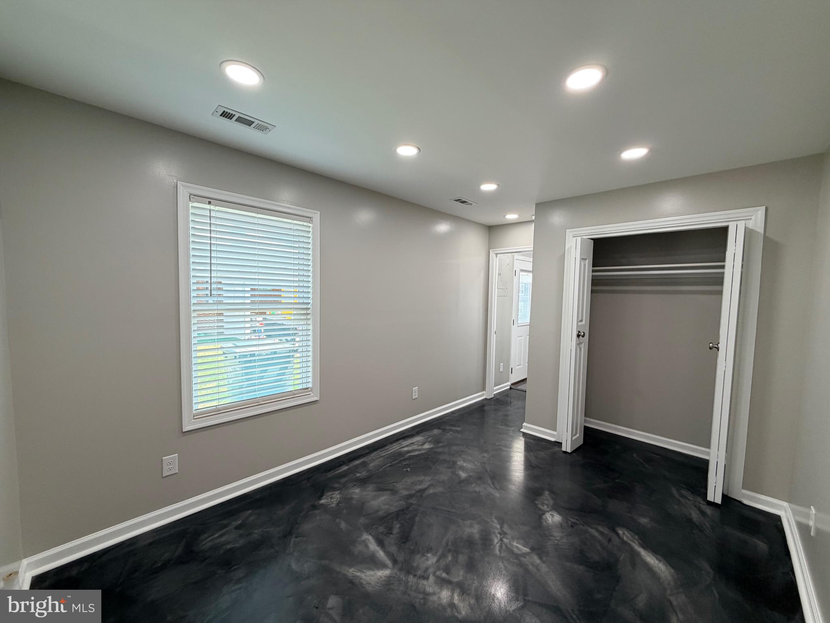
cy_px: 312
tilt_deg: -3.3
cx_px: 415
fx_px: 336
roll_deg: -0.9
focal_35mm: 14
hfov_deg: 102.1
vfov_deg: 85.7
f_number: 2.2
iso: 160
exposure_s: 1/120
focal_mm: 2.22
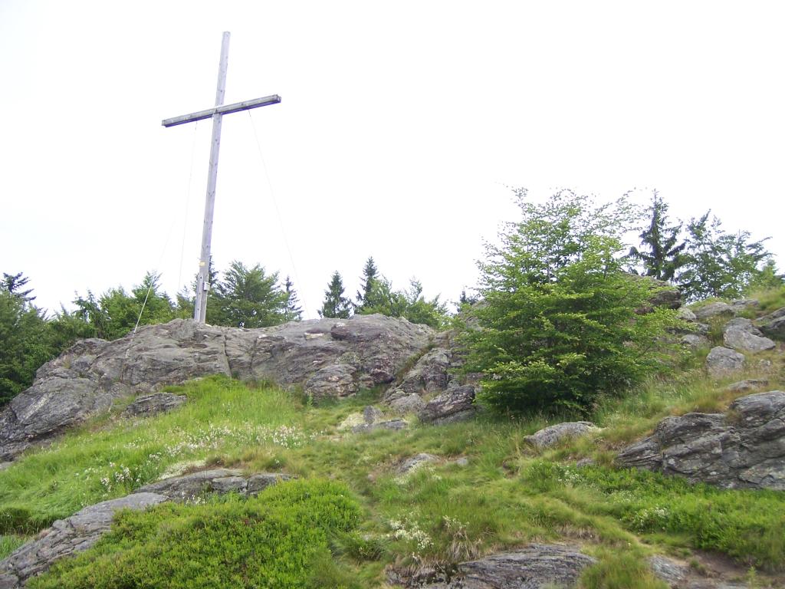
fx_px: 816
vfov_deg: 39.7
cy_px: 294
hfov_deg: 51.4
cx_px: 392
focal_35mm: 36
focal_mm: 6.2
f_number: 2.8
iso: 80
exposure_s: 1/400
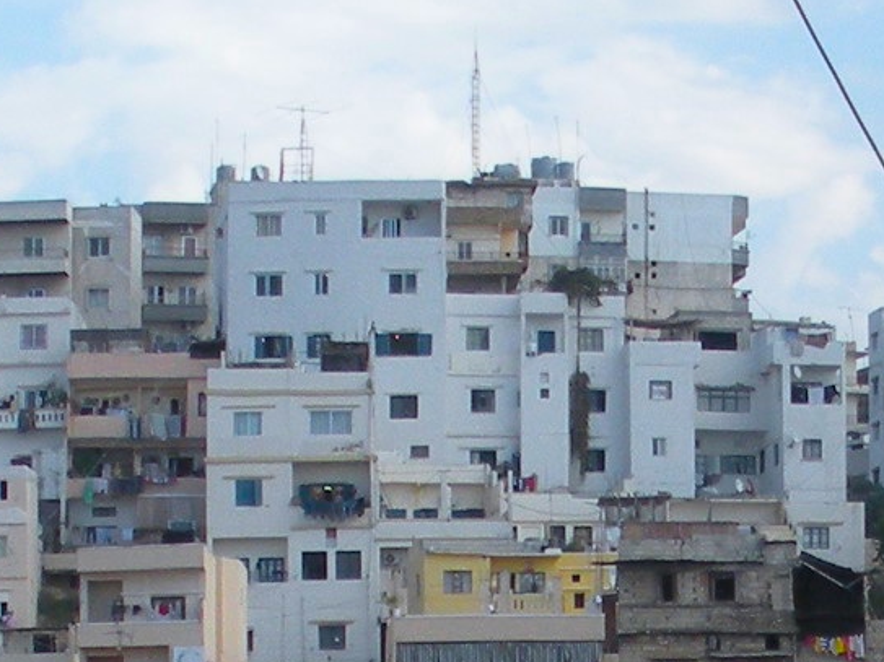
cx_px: 785
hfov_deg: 11.8
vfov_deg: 8.6
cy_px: 1054
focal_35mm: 167
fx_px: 4264
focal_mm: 6.3
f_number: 3.5
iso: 64
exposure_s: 1/672
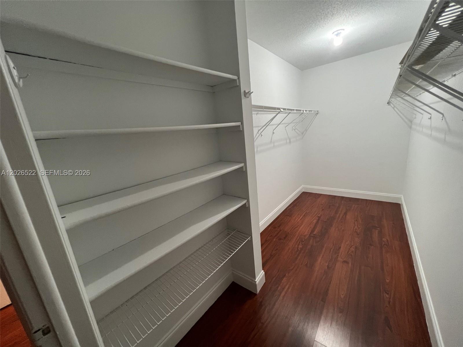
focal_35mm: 13
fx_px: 174
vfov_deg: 89.9
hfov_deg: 106.2
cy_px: 174
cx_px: 232
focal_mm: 1.57
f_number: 1.8
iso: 320
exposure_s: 1/60
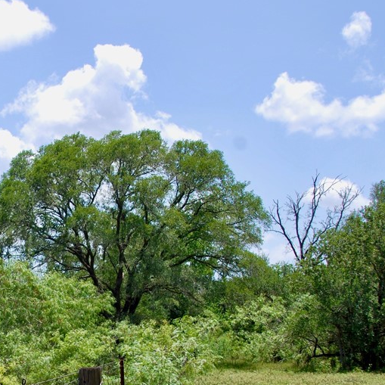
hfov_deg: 24.8
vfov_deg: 25.3
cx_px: 50
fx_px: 854
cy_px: 247
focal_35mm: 68
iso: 100
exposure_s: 1/250
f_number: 8
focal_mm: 25
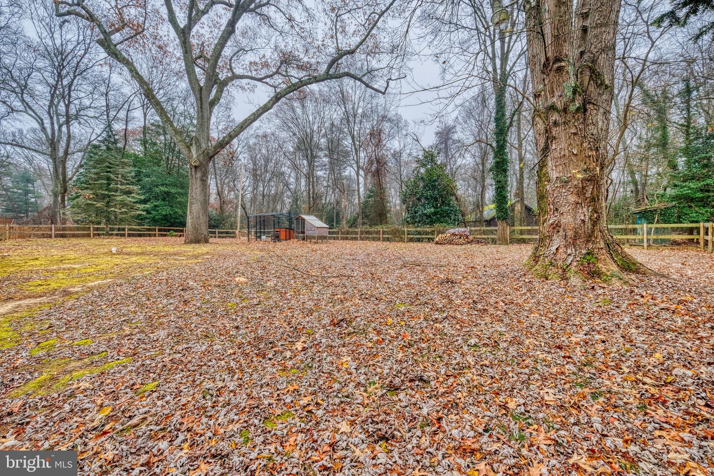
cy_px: 238
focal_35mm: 15
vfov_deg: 77.3
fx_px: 297
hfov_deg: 100.4
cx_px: 357
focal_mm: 10
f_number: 8
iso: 200
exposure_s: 1/50
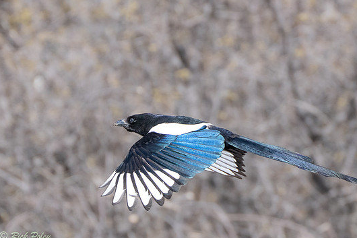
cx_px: 215
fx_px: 10775
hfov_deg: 1.9
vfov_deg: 1.3
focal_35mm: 1087
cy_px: 138
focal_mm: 433
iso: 1250
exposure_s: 1/3200
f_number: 8
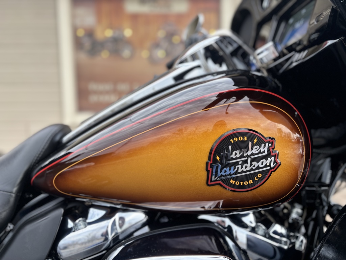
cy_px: 130
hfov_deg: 67.3
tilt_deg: -5.8
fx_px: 260
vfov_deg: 53.1
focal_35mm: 26
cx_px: 173
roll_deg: -0.4
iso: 40
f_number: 1.6
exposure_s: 1/155
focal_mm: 5.96
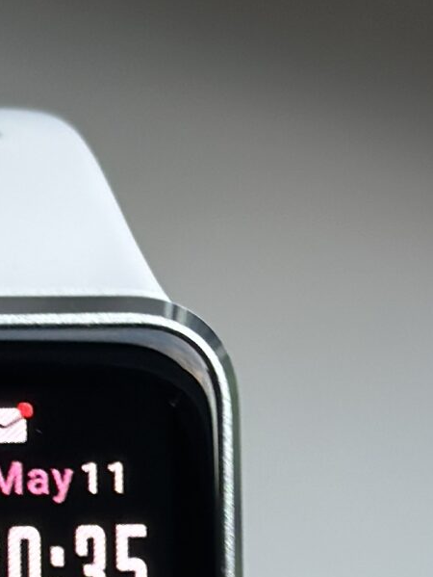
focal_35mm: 205
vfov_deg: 9.5
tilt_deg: -71.2
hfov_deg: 7.2
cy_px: 676
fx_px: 3415
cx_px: 27
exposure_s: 1/60
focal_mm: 6.86
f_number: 1.78
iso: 160
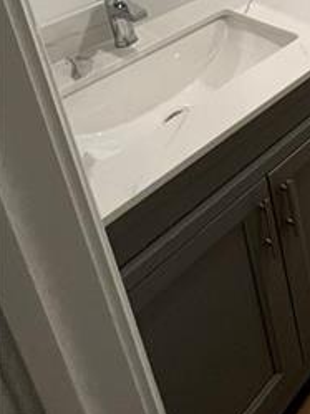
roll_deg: +2.2
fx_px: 478
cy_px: -108
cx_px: 472
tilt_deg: -15.3
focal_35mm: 40
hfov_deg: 25.9
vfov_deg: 34.8
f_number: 1.8
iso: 200
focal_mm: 1.57
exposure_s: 1/120
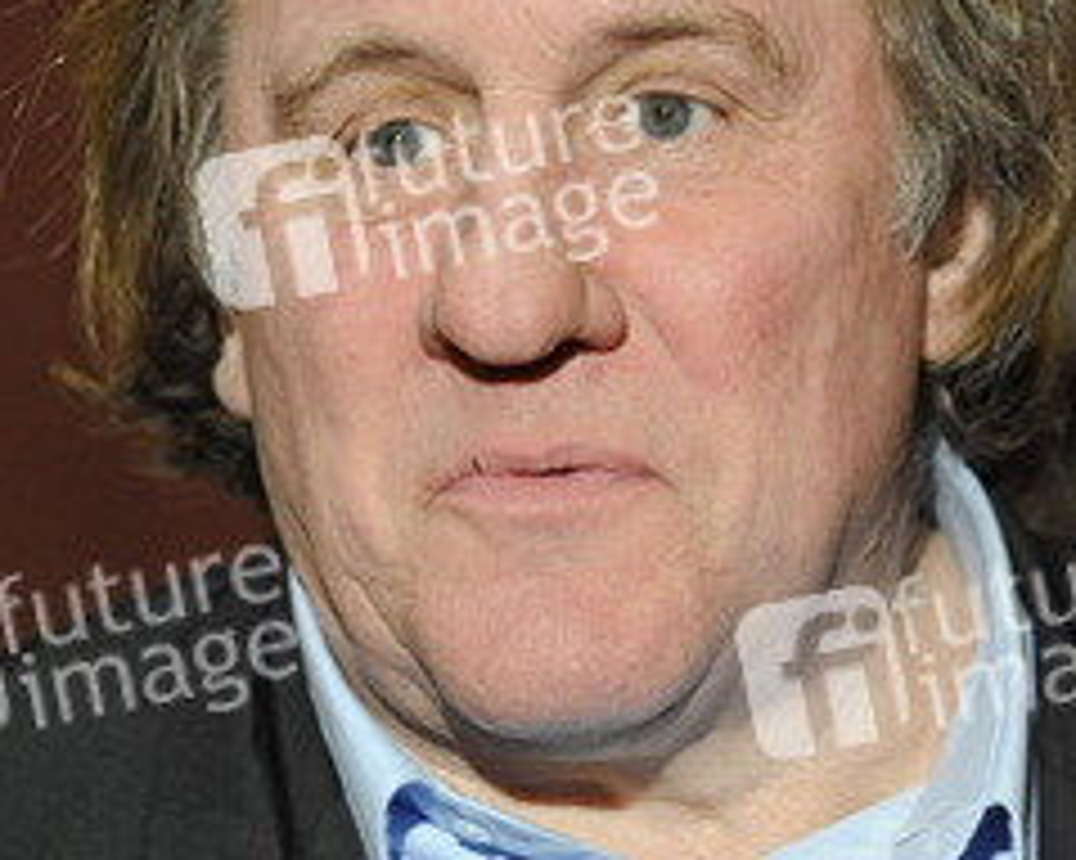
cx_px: 558
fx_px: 6494
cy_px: 428
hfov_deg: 9.5
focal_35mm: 204
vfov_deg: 7.6
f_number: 6.3
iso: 4000
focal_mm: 130
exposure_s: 1/160
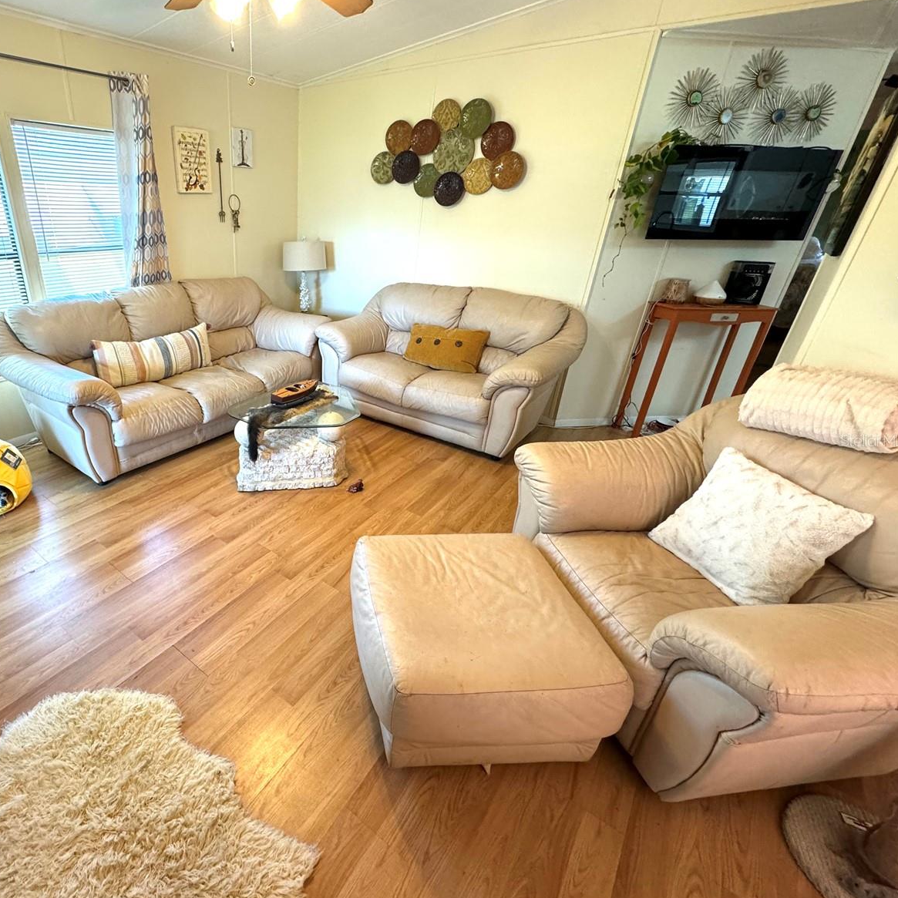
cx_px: 297
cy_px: 440
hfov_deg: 81.1
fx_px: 499
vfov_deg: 84.0
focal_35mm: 17
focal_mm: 2.22
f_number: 2.2
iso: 250
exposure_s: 1/60
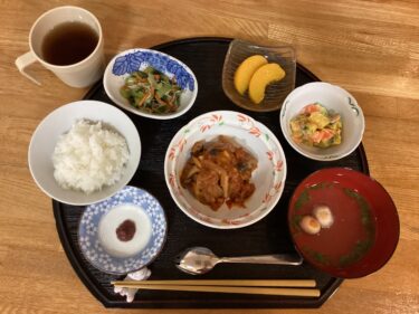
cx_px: 210
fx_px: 375
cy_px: 157
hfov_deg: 58.4
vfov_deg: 45.4
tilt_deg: -73.3
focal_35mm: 31
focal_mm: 3.3
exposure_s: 1/30
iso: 320
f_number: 2.4
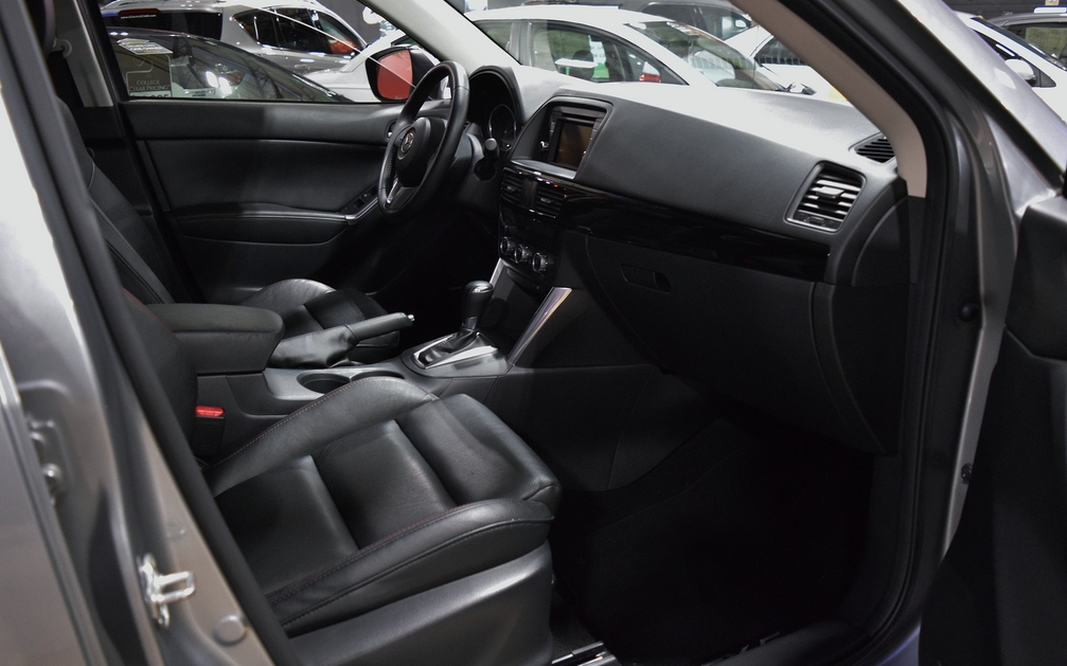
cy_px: 346
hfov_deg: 66.5
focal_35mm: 28
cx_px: 538
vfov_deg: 44.5
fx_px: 814
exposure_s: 1/60
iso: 5000
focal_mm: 18
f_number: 3.5
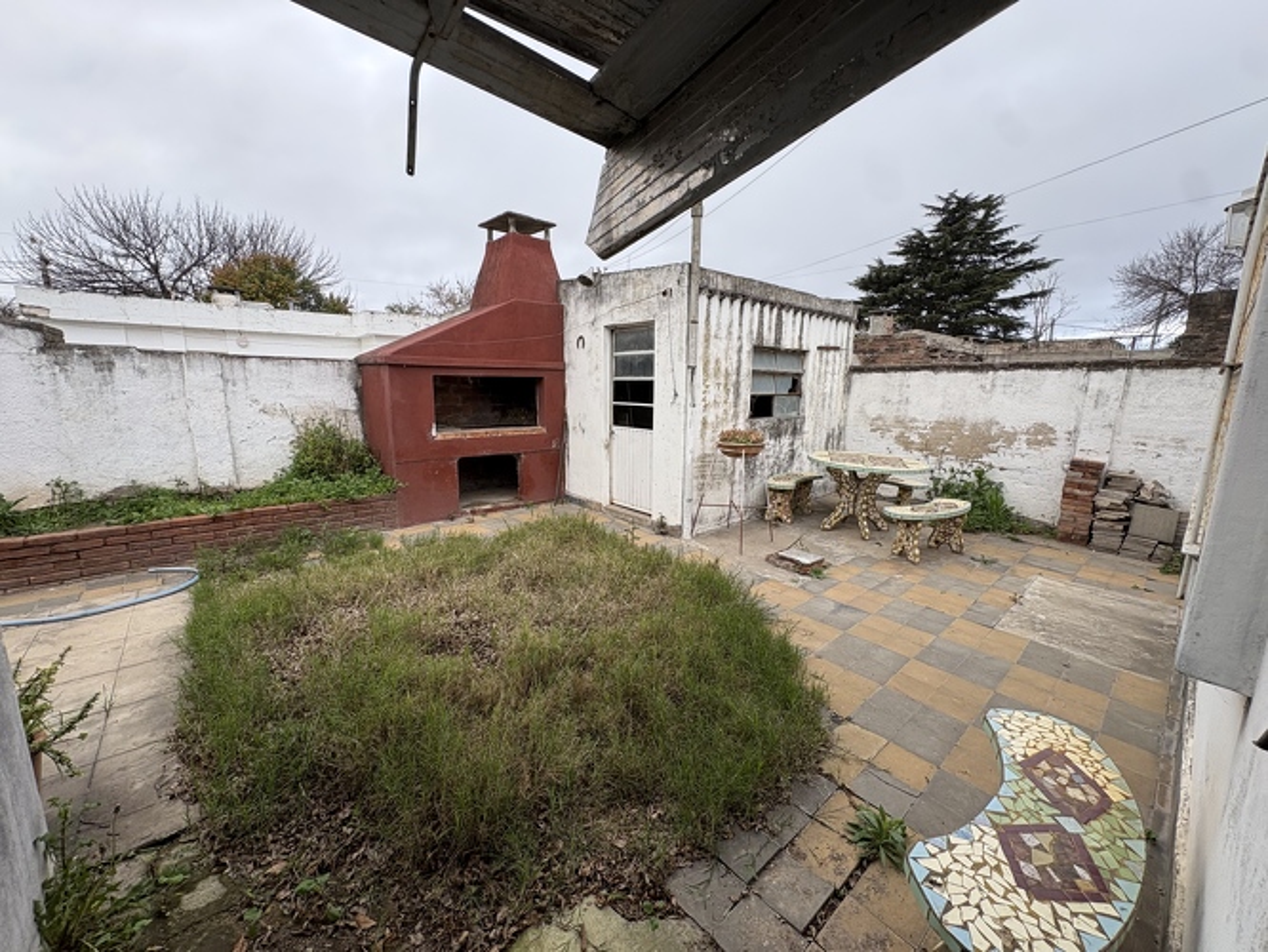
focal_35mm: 14
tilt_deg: -9.7
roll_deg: -0.1
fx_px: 513
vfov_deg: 85.7
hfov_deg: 102.0
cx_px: 634
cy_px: 476
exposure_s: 1/242
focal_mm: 2.22
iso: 40
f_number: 2.2
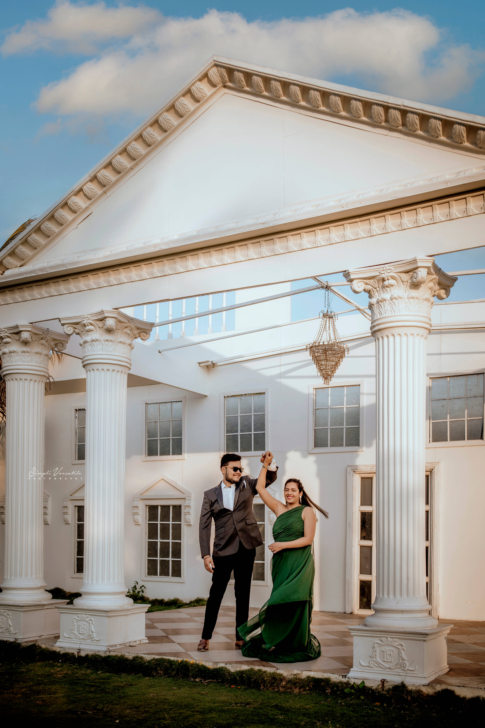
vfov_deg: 54.4
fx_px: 707
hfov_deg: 37.9
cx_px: 242
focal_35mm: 35
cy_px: 364
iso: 80
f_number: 2
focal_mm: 35
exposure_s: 1/640
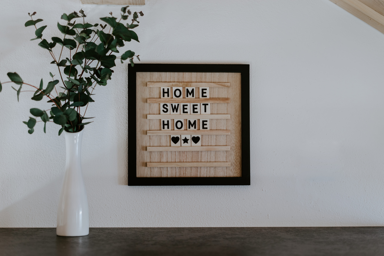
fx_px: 533
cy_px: 128
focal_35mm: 50
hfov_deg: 39.6
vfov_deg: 27.0
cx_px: 192
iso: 400
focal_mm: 50
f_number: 2.8
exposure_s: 1/60
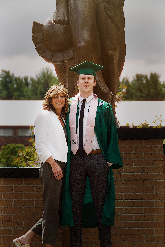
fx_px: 1296
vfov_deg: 10.9
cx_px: 82
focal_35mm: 189
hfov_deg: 7.3
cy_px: 123
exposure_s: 1/640
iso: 200
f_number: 6.3
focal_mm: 125
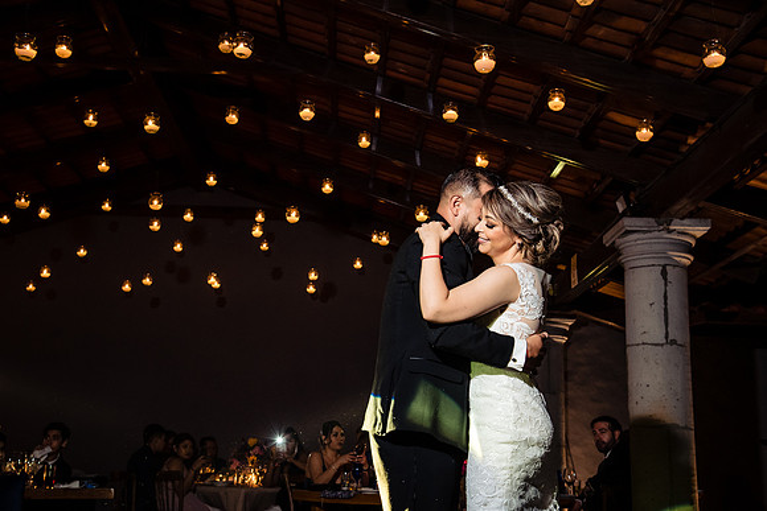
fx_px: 1074
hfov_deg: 39.3
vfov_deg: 26.8
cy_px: 266
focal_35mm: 50
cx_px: 366
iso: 2000
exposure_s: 1/60
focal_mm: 48
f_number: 7.1
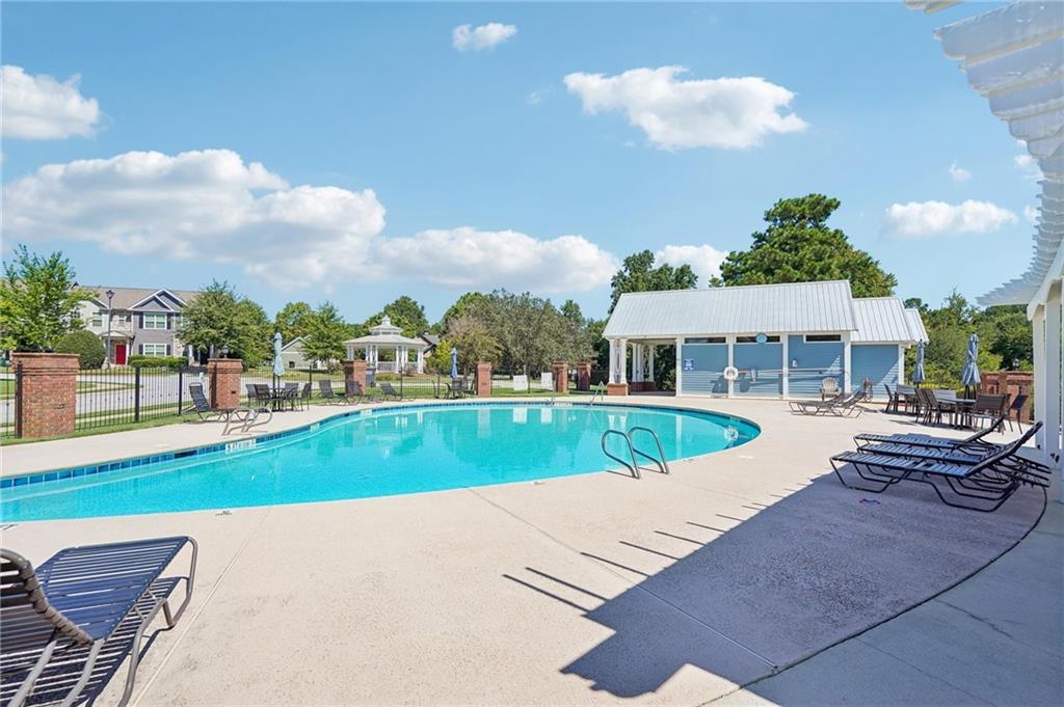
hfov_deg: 93.3
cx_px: 532
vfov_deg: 70.3
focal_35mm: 17
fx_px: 502
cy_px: 354
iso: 320
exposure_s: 1/1250
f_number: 5.6
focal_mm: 17
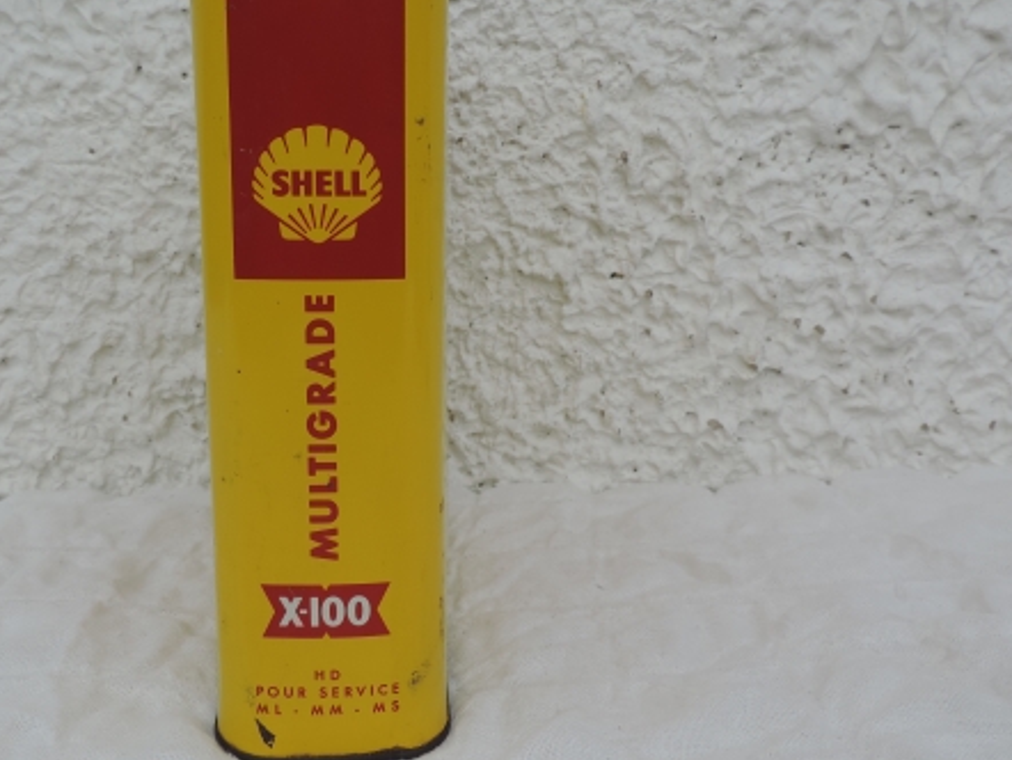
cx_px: 444
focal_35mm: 38
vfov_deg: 37.7
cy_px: 316
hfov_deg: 48.8
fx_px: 1112
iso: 80
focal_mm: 4.9
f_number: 3.1
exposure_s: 1/640
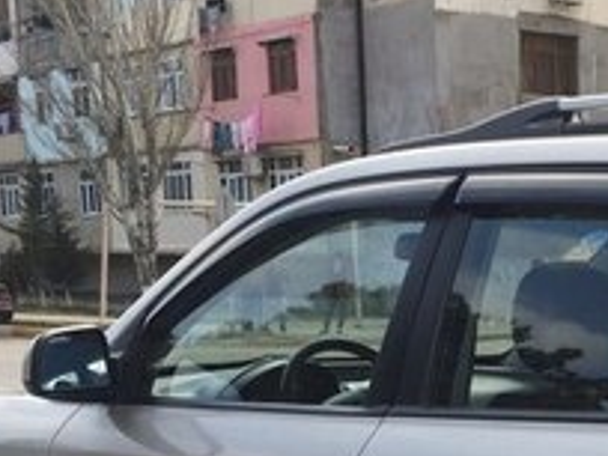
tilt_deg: -13.2
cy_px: 633
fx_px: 1651
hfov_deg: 19.9
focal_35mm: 94
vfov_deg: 14.9
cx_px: 674
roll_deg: +2.2
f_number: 2.2
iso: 32
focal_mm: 4.15
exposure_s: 1/760
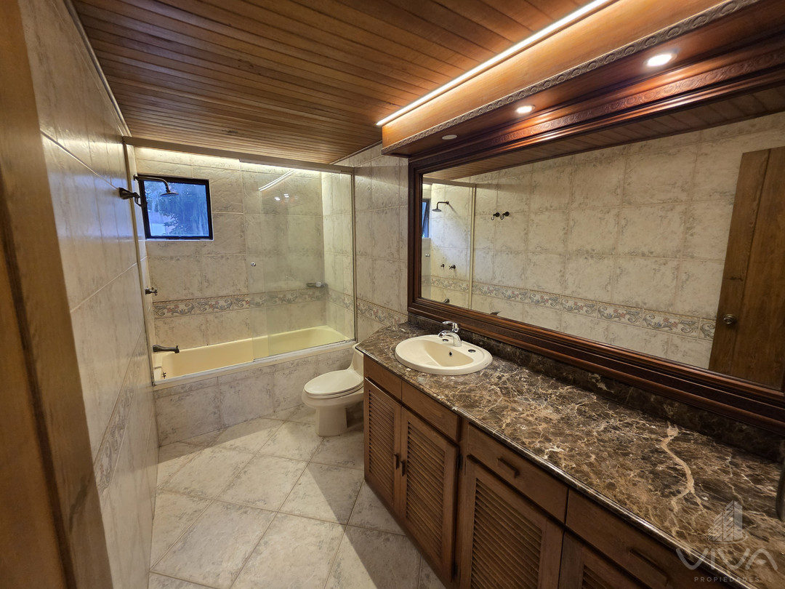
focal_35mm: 13
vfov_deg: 89.9
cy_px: 294
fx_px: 295
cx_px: 392
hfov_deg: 106.2
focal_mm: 2.2
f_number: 1.9
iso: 320
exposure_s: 1/60
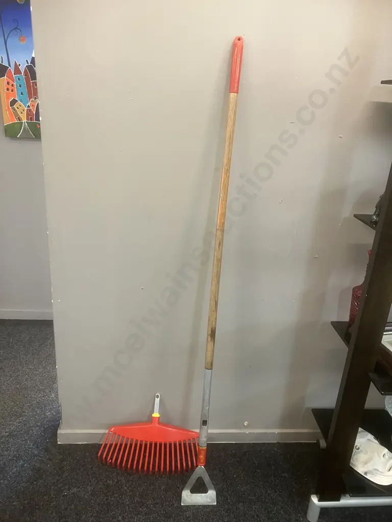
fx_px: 423
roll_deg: -4.0
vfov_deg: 63.4
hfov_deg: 49.7
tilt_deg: -20.6
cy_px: 261
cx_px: 196
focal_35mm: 28
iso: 250
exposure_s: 1/50
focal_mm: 3.99
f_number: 1.8
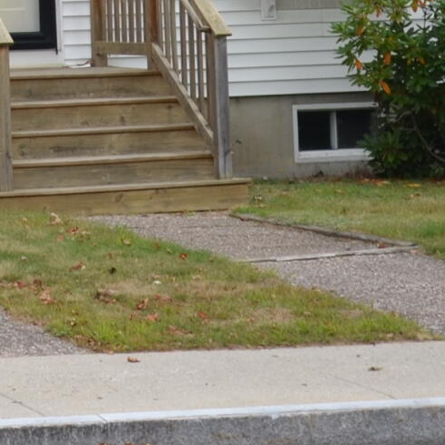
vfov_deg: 8.3
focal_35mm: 203
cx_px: -194
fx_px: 2952
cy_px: -378
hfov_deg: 8.5
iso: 100
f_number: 5
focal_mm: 26
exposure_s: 1/100
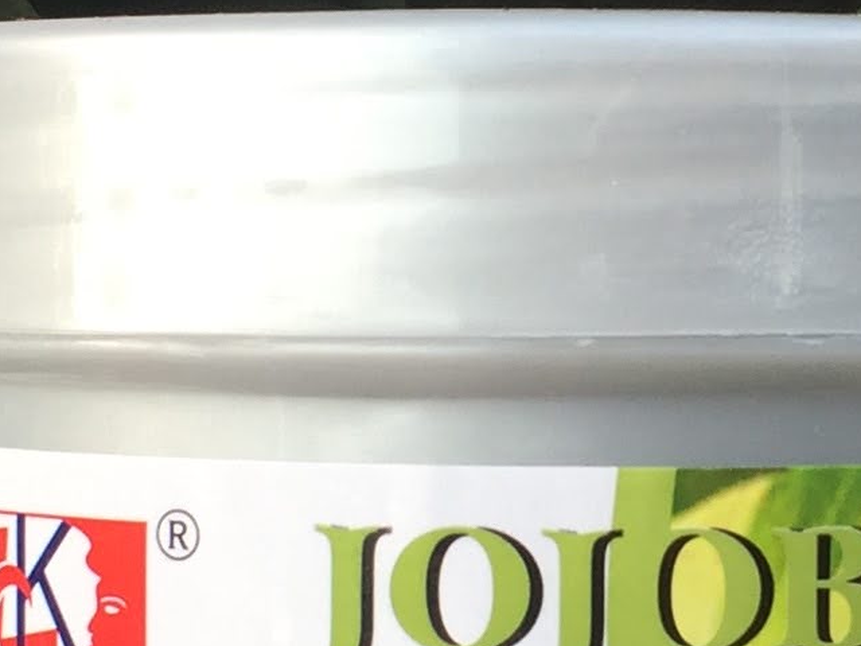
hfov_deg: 13.2
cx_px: 771
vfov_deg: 10.0
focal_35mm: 148
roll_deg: +6.4
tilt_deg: -3.6
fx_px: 3681
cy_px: 350
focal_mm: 4.15
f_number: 2.2
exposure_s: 1/130
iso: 32
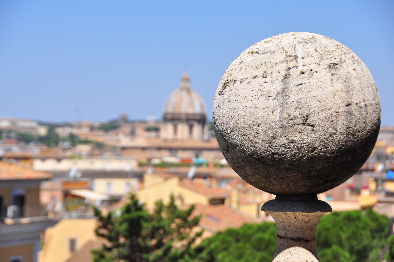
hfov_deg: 14.4
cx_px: 197
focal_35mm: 142
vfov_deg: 9.6
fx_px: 1558
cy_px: 131
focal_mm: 95
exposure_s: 1/800
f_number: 8
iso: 200
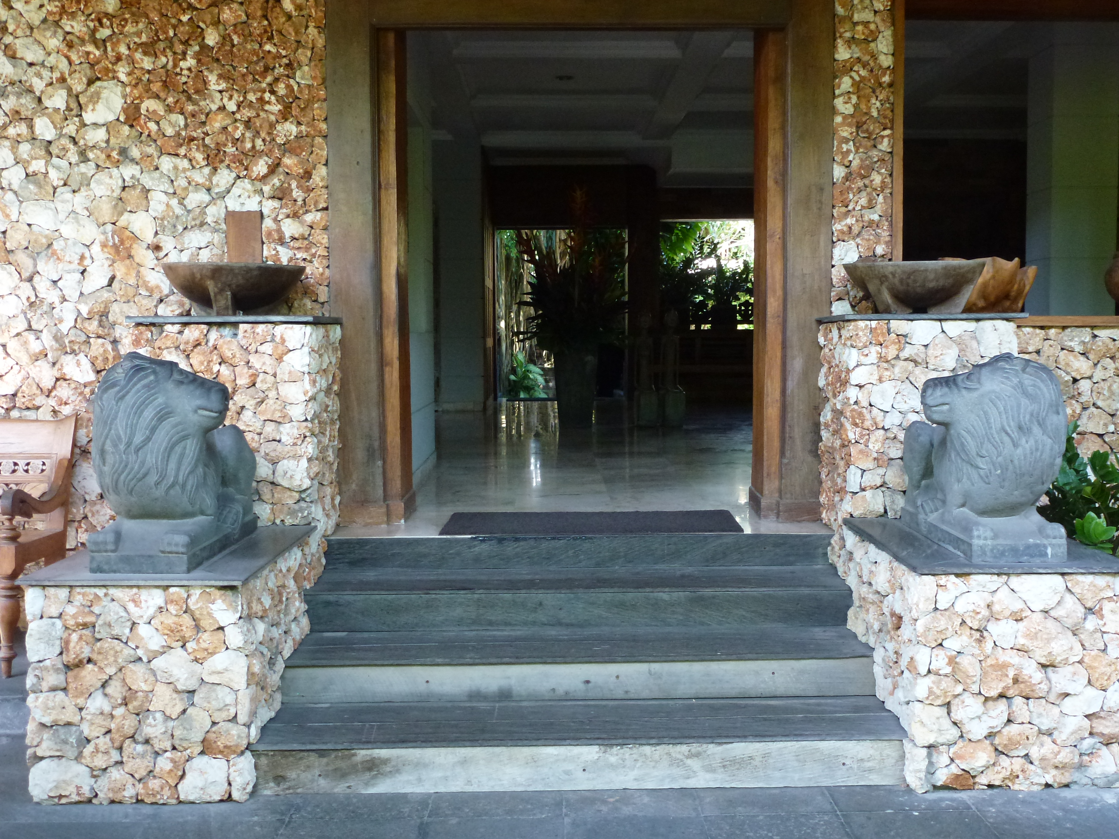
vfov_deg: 38.7
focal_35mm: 37
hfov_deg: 50.1
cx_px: 574
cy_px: 424
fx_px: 1196
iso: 400
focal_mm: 6.4
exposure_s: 1/60
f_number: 3.7
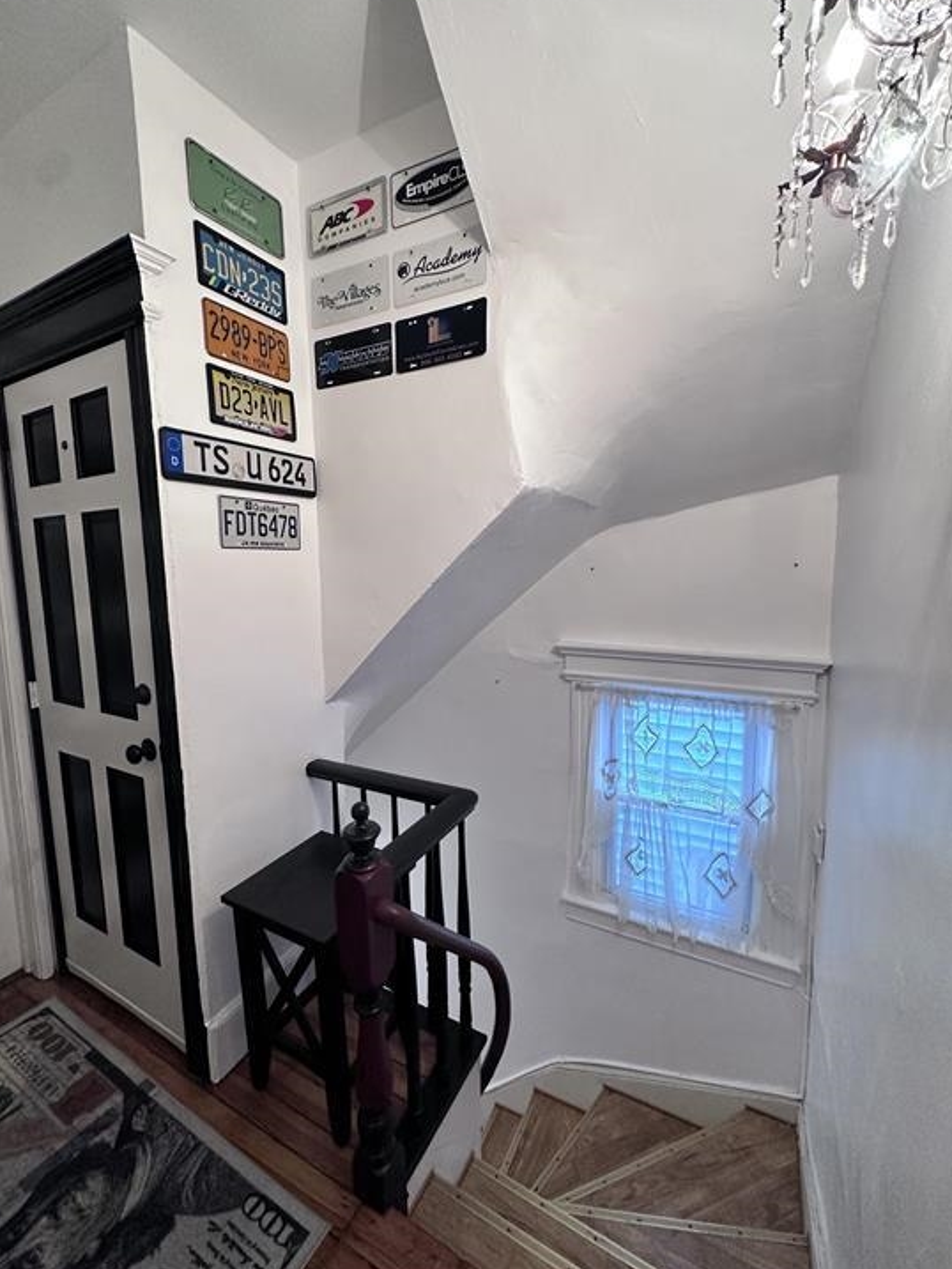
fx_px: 550
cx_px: 453
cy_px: 625
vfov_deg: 98.2
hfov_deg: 81.7
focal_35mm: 15
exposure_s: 1/60
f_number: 2.2
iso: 200
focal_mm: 2.22
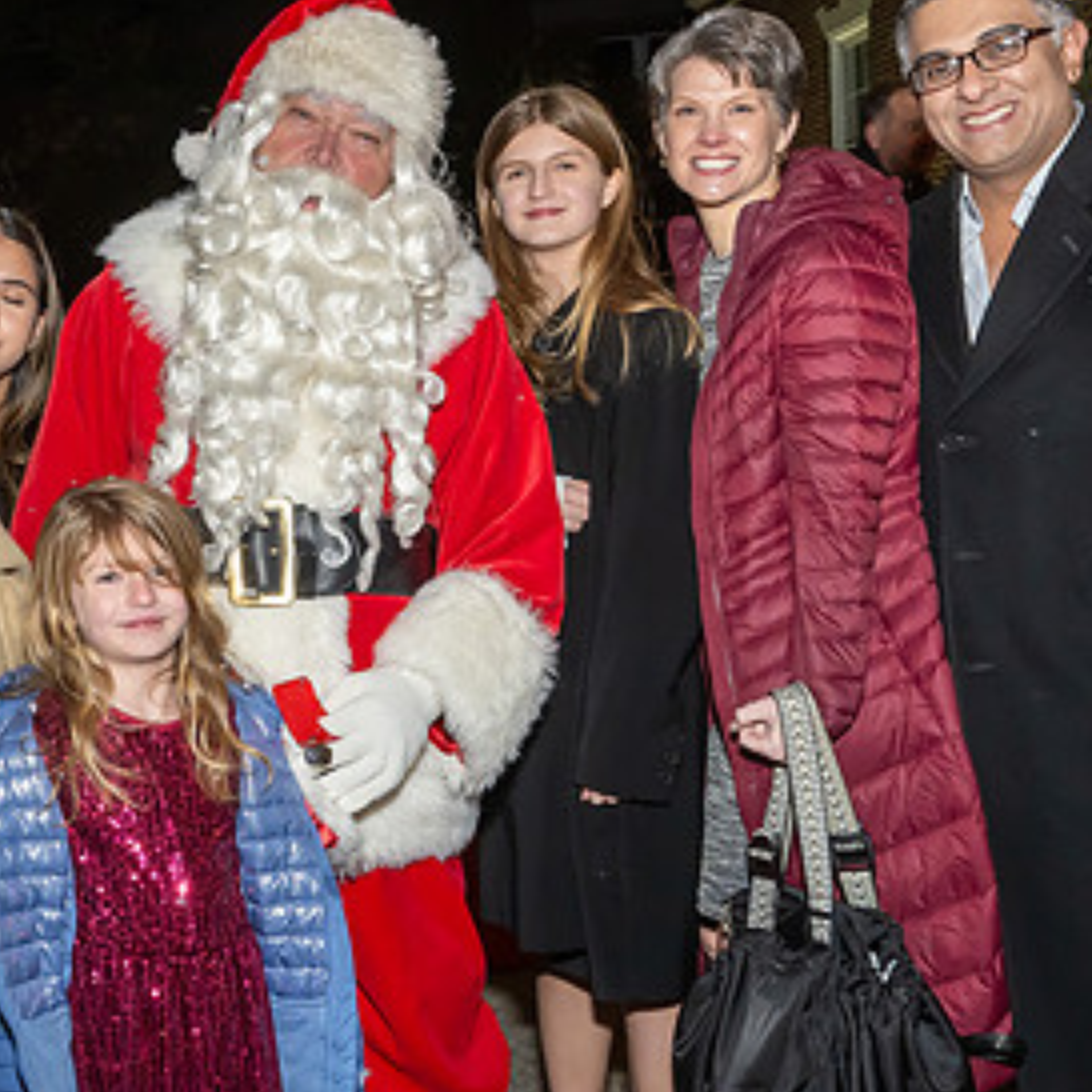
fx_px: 1749
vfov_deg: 34.7
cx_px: 182
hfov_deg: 33.4
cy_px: 559
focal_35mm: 49
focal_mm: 17
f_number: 8
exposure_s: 1/250
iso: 640
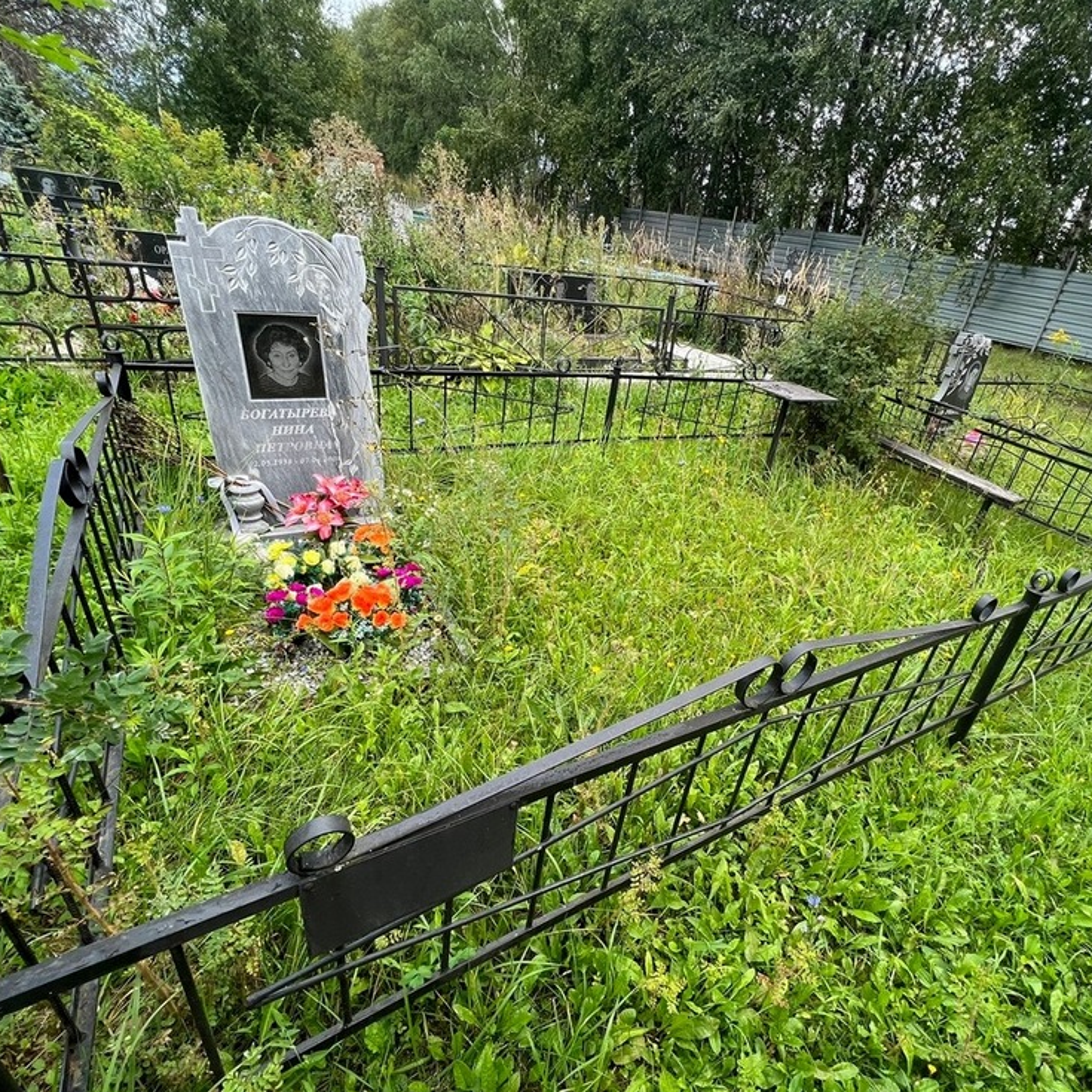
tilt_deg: -29.2
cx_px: 631
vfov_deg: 87.4
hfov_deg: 86.8
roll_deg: -7.0
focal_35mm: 16
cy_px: 568
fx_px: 571
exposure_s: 1/218
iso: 32
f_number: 1.8
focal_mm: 1.57
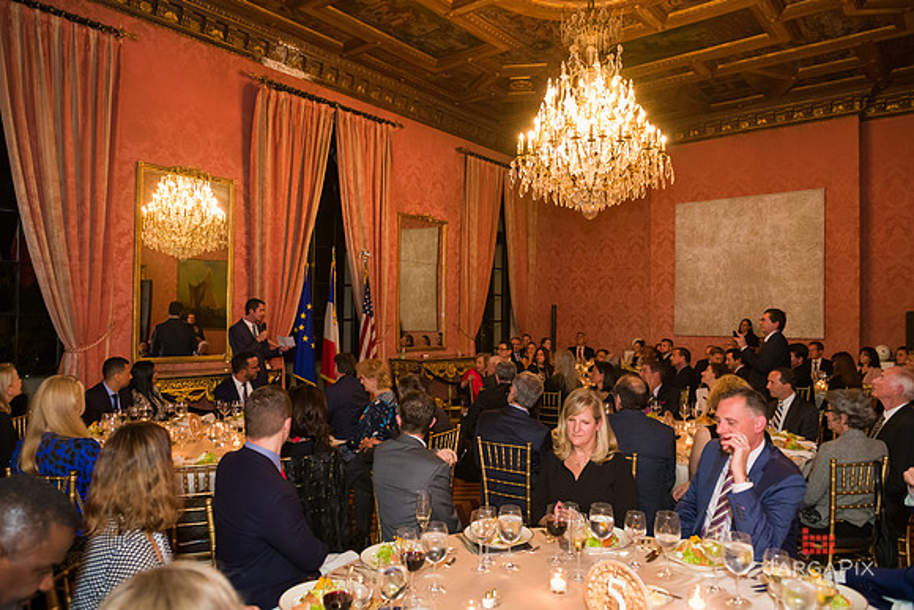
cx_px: 457
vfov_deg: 53.2
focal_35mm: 24
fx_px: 609
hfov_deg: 73.7
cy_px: 305
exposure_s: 1/60
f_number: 4
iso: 3200
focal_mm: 24
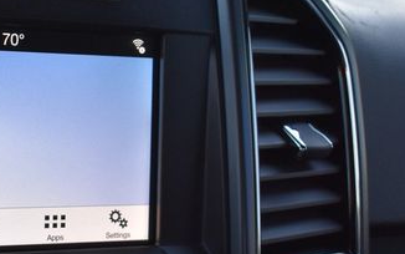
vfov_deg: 16.7
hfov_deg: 25.6
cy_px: 95
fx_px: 861
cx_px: 41
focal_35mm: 78
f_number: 4
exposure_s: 1/250
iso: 800
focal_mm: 26
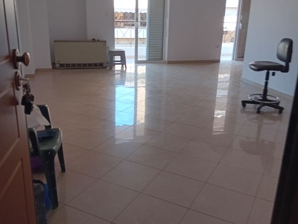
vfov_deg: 53.1
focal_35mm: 26
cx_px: 149
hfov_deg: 67.3
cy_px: 112
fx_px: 224
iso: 200
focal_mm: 3.98
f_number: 1.8
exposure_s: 1/33.3
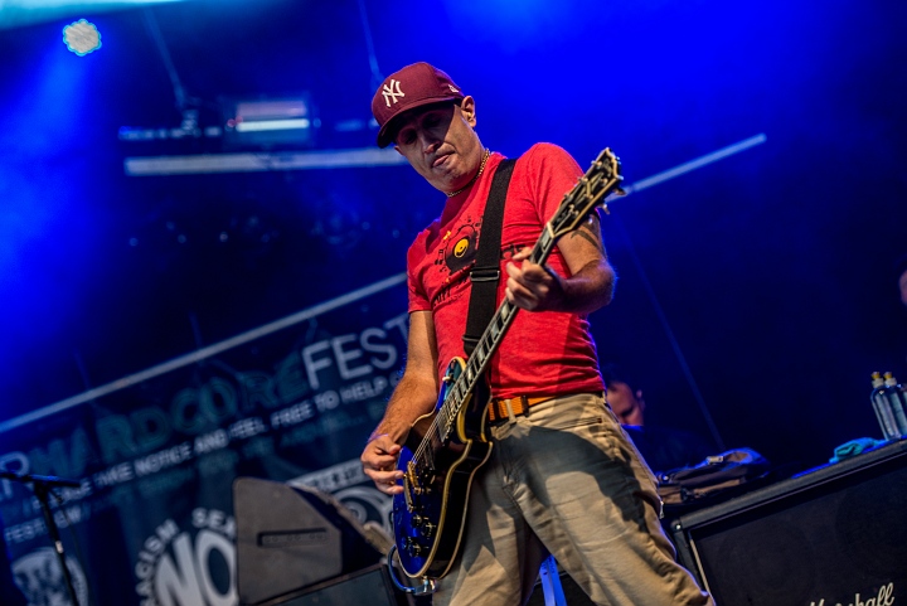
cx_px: 454
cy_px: 303
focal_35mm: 100
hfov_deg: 20.4
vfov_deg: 13.7
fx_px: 2521
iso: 250
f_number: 2.8
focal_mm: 100
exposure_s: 1/100
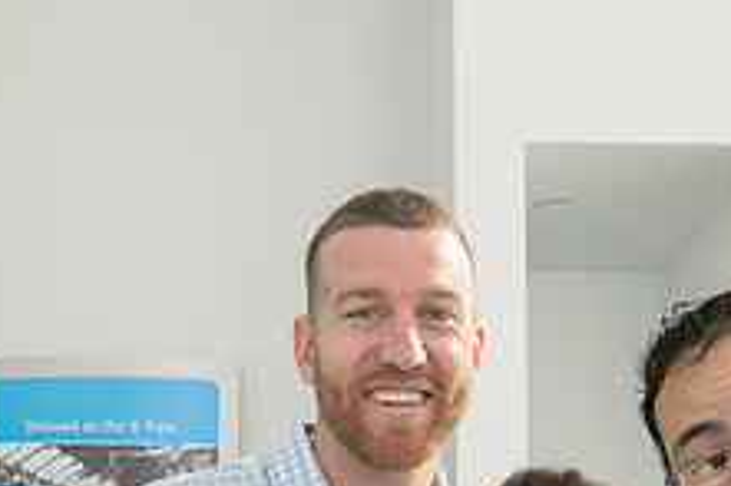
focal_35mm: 63
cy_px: 582
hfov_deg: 31.9
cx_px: 354
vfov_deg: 20.2
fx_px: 1278
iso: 500
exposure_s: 1/125
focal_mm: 24
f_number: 5.6
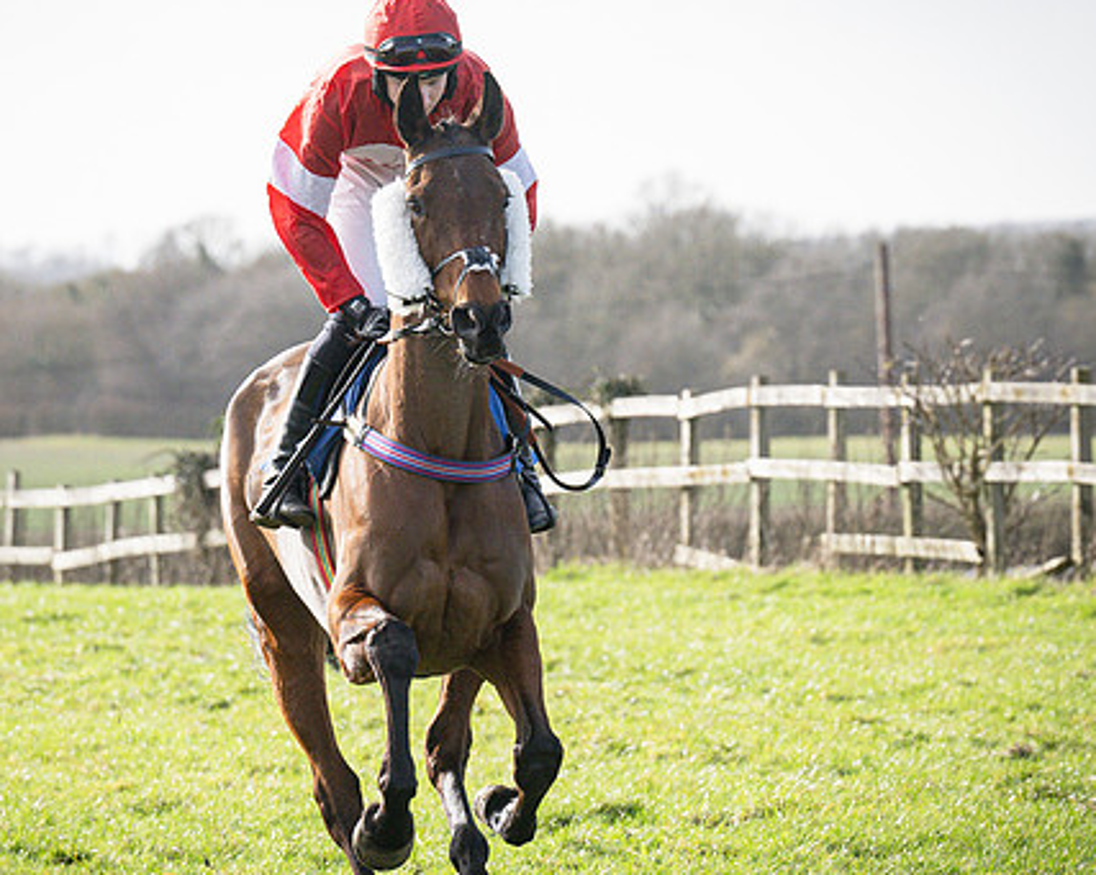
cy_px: 364
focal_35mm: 430
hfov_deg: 4.5
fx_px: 13939
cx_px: 772
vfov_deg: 3.6
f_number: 5
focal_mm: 145
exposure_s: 1/1600
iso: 400
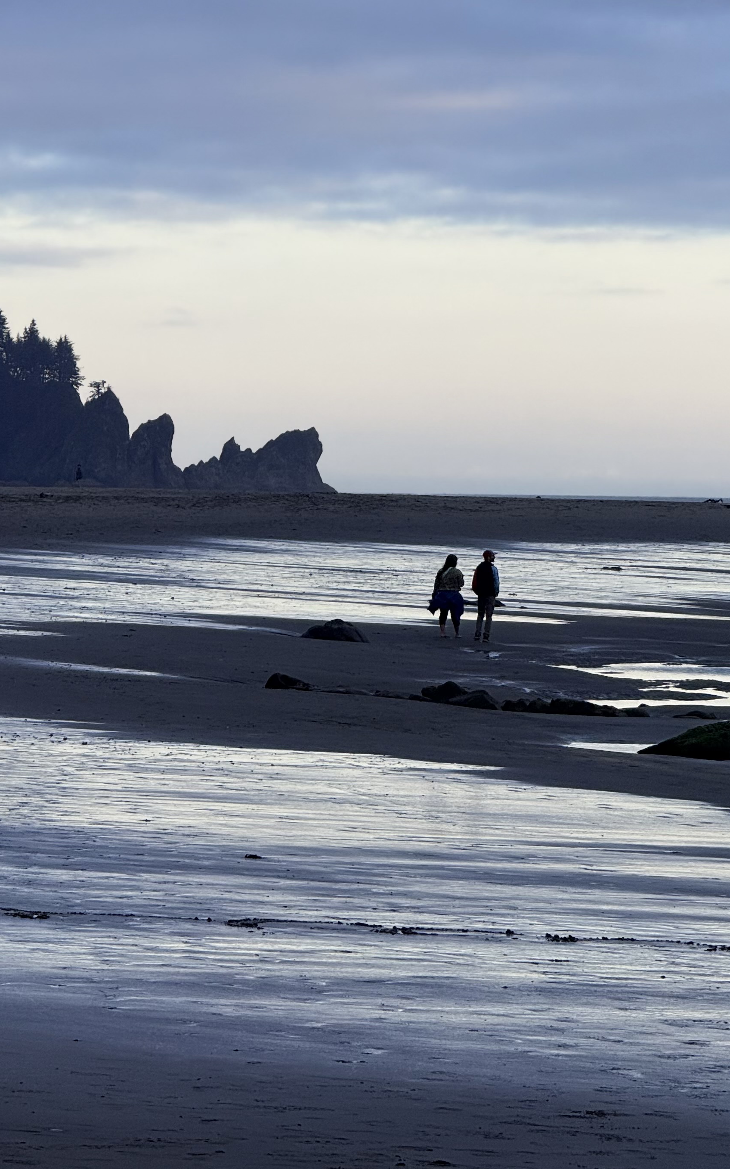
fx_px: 6017
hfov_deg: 6.9
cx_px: 216
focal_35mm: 189
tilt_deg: +0.2
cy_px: 462
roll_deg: -1.2
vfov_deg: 11.1
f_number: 2.8
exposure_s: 1/318
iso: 50
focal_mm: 15.66
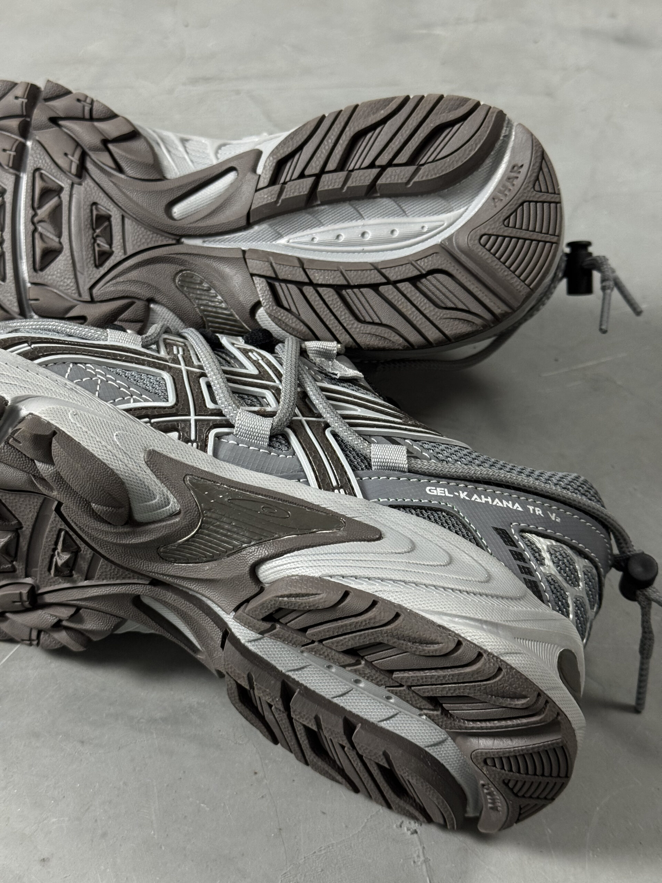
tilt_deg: -45.9
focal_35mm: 48
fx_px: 1224
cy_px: 442
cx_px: 331
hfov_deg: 30.3
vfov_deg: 39.7
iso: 200
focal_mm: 6.76
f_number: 1.78
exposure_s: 1/60
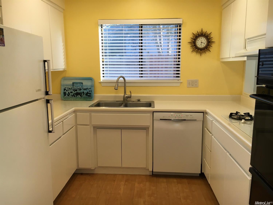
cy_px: 102
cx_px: 136
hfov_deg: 61.7
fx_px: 229
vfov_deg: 48.2
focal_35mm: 29
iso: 25
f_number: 2.2
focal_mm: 4.15
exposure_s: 1/40
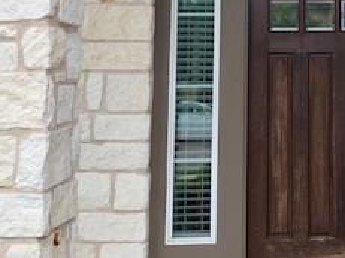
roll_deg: +0.4
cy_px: -13
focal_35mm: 72
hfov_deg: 25.8
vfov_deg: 19.7
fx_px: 717
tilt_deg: +6.0
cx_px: 335
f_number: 1.8
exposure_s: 1/122
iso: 32
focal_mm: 4.25
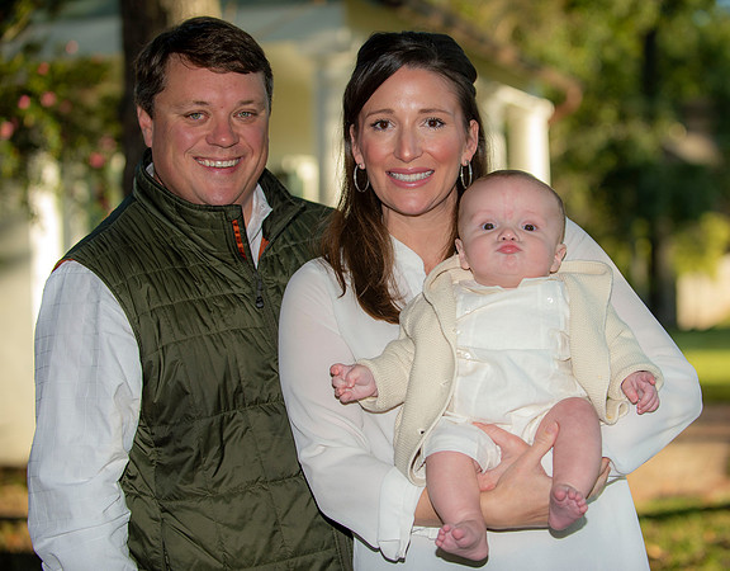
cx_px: 427
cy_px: 285
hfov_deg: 24.7
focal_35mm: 78
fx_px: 1668
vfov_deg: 19.4
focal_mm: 70
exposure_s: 1/320
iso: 100
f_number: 4.5
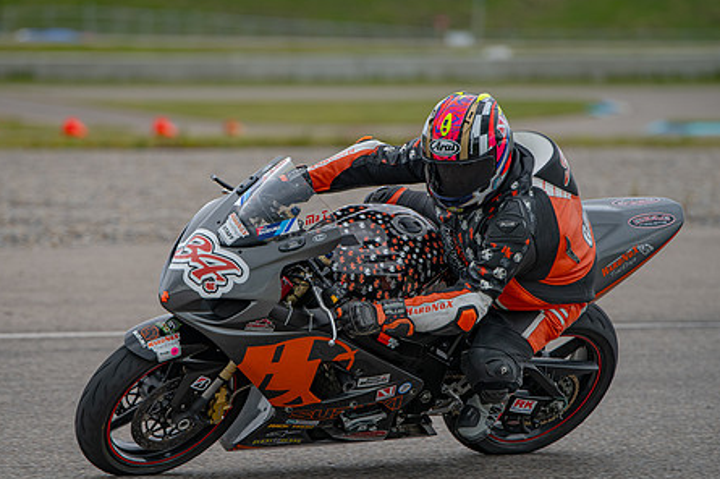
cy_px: 289
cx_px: 320
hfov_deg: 7.9
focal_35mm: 261
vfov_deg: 5.3
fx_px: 5216
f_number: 3.5
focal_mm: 200
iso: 110
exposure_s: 1/1250
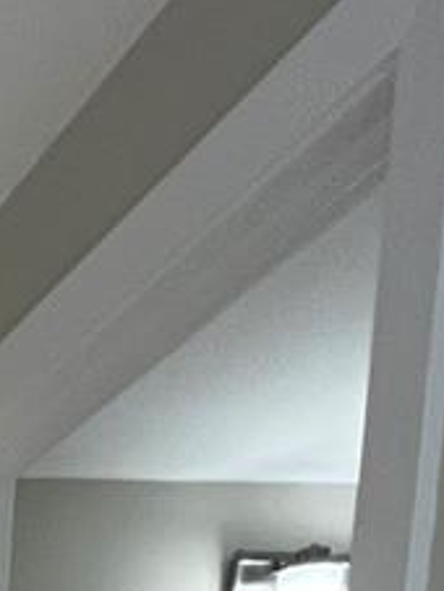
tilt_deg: -8.7
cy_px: 1190
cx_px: -603
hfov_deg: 14.5
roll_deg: +0.3
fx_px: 1178
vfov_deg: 18.3
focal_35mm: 69
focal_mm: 1.57
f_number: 1.8
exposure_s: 1/120
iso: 200
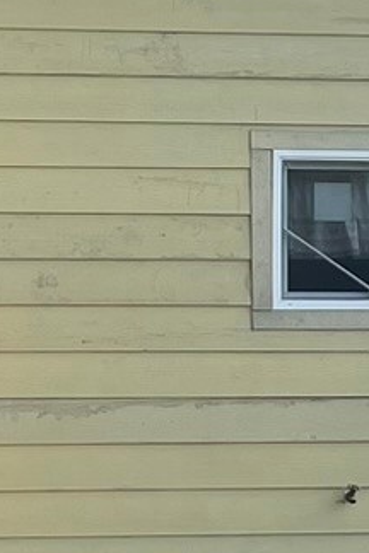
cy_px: 391
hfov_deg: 8.0
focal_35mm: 171
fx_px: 2629
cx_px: 154
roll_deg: +0.9
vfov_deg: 12.0
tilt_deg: +2.0
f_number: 1.6
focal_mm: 4.2
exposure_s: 1/1276
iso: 32
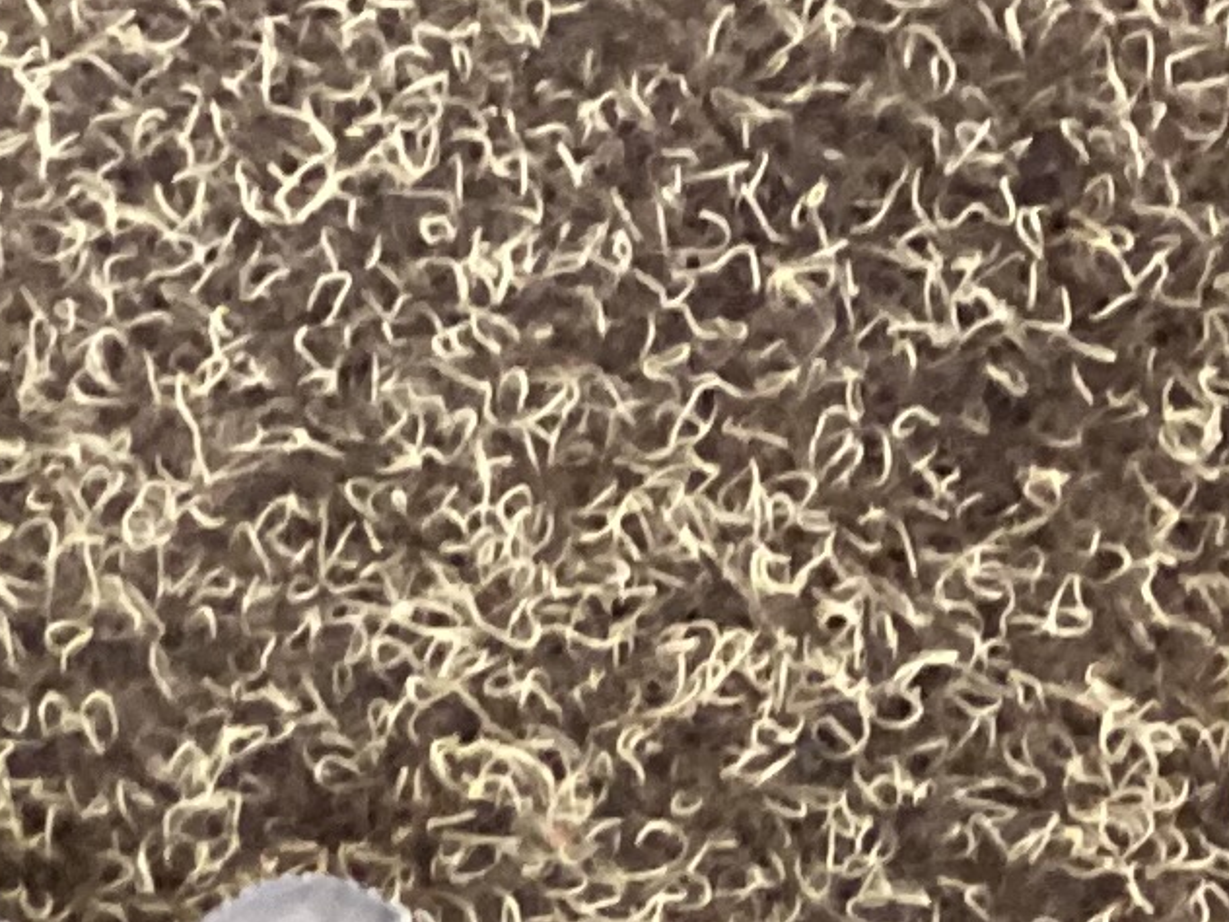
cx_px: -247
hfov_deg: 12.1
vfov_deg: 8.8
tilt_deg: -77.9
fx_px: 5681
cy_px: 1735
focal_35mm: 160
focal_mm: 3.3
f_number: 2.4
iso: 640
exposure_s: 1/30
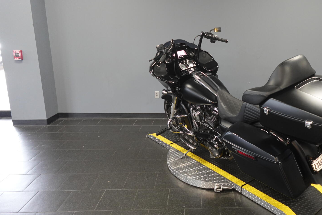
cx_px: 212
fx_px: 250
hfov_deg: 64.0
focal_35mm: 28
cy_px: 100
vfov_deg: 46.3
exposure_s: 1/80
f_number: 2
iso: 640
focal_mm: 7.6
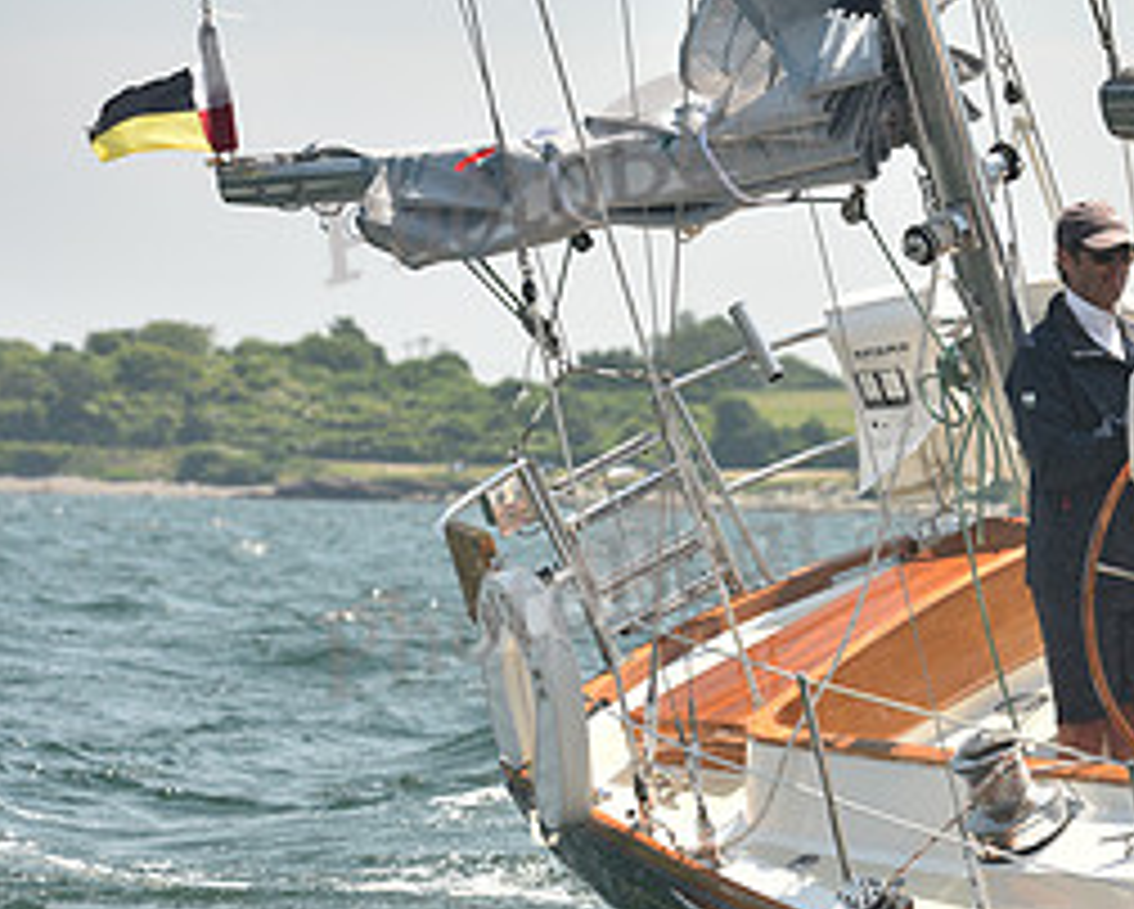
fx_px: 7255
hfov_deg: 8.9
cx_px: 1188
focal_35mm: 216
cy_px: 754
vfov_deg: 7.2
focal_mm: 100
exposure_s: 1/640
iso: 250
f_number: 5
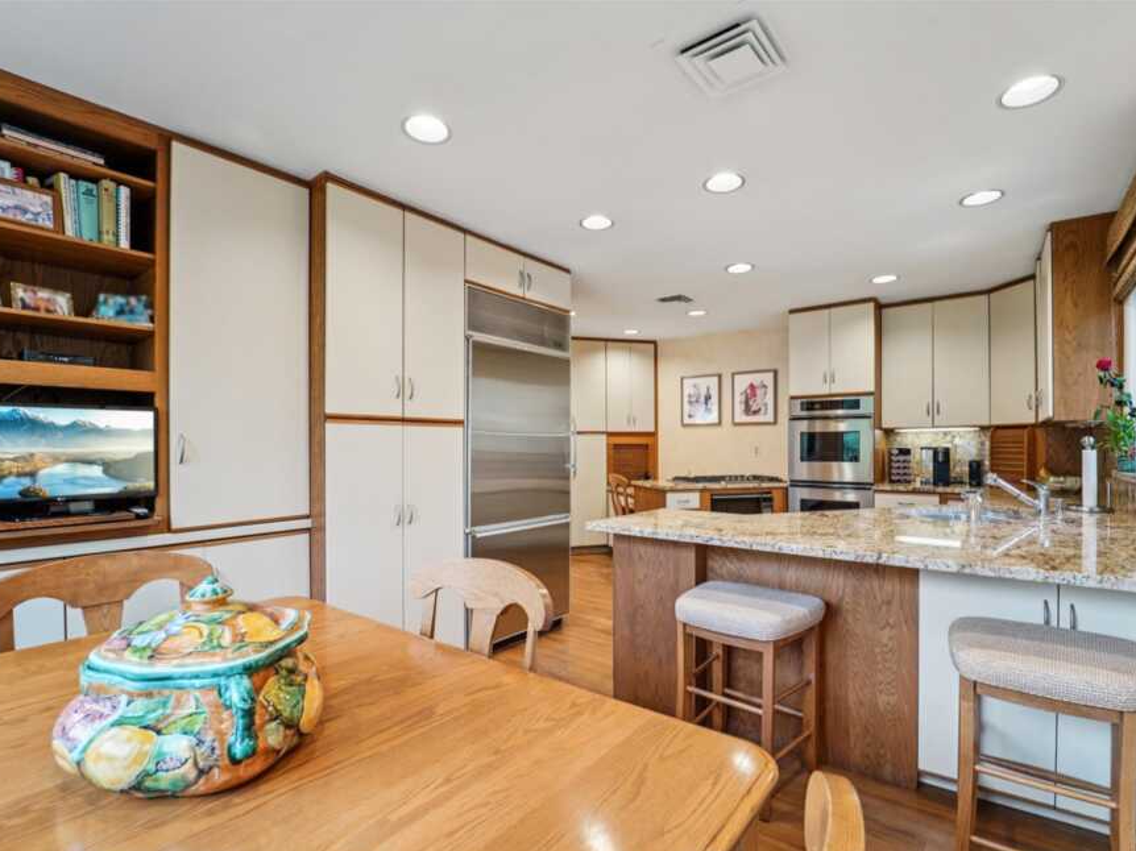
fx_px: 525
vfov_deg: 78.0
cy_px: 449
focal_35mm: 16
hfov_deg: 94.5
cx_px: 590
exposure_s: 1/20
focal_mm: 14
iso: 400
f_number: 8
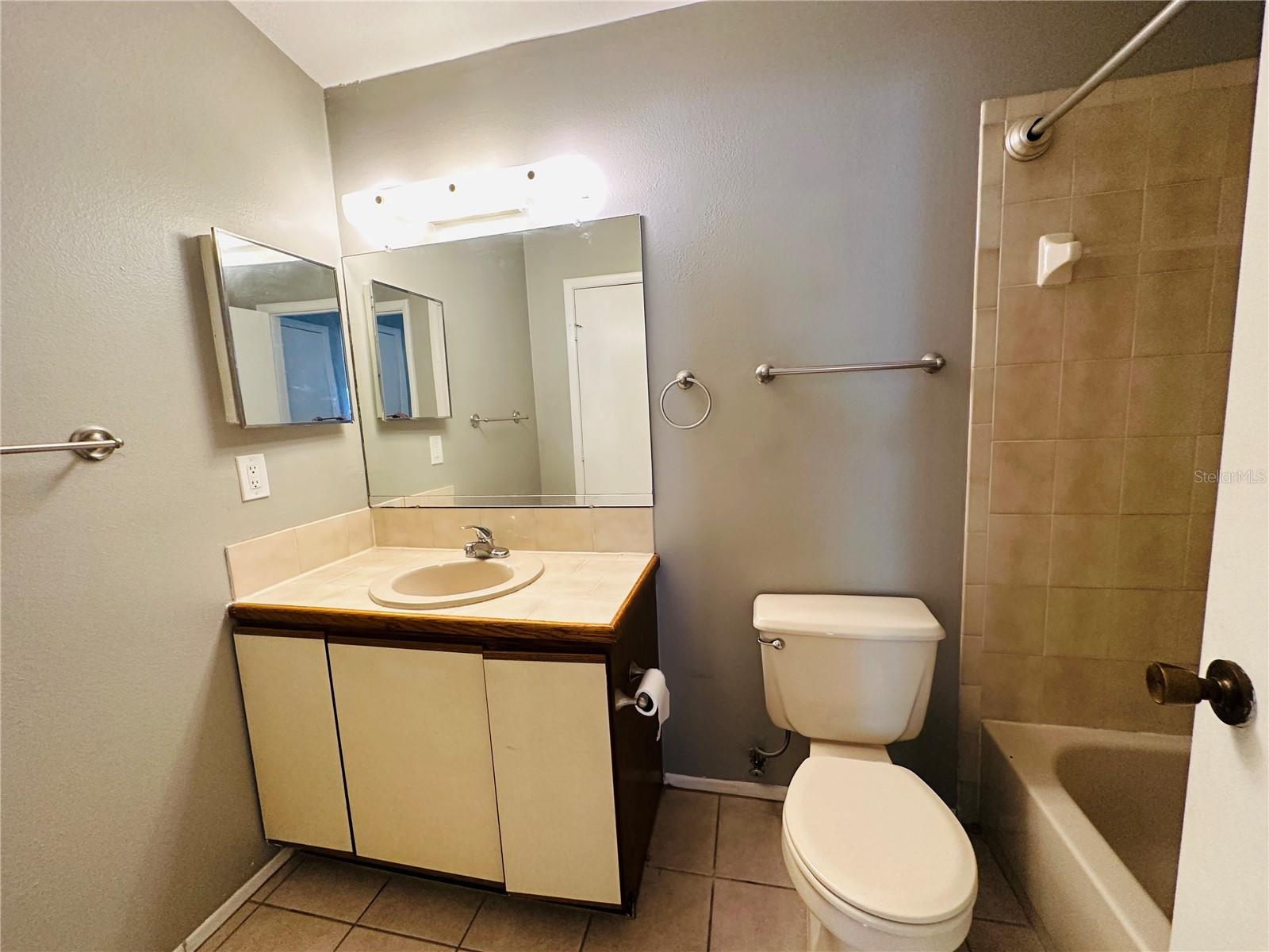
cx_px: 634
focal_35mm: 14
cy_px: 476
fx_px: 513
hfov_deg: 102.1
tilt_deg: -8.6
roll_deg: +2.6
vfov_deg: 85.7
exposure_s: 1/60
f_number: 2.2
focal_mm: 2.22
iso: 320
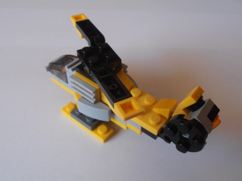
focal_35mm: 37
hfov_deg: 50.1
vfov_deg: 38.7
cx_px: 121
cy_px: 90
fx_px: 259
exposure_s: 1/10
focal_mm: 6.61
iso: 125
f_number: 3.9
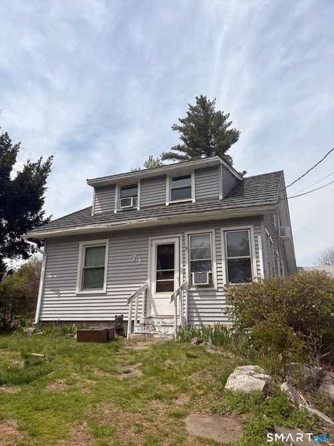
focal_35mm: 26
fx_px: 335
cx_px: 167
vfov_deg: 67.3
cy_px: 223
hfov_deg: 53.0
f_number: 1.6
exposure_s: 1/5348
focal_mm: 5.96
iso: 50
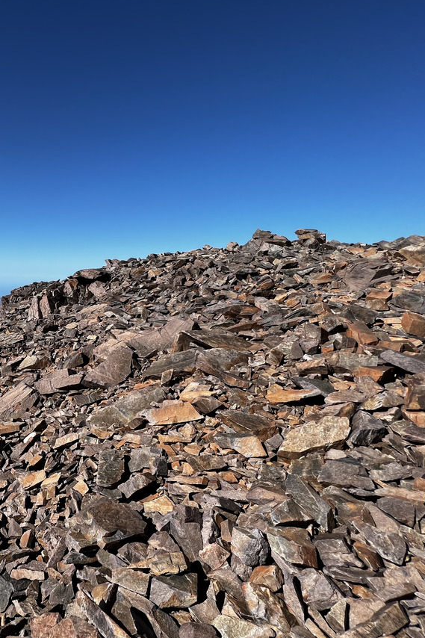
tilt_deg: -5.8
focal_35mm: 19
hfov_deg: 53.5
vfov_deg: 86.9
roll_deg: -2.1
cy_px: 315
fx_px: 337
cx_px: 18
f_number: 1.8
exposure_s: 1/1754
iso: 32
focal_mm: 1.57
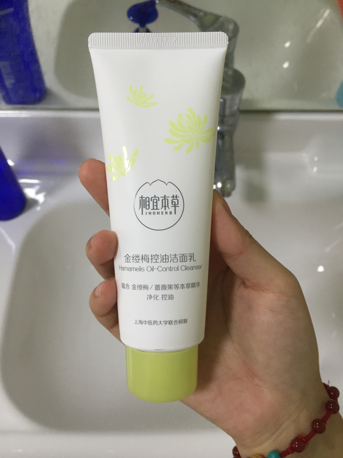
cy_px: 229
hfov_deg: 48.2
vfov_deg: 61.7
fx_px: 383
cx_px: 172
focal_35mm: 29
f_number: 2.2
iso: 125
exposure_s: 1/33
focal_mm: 4.15
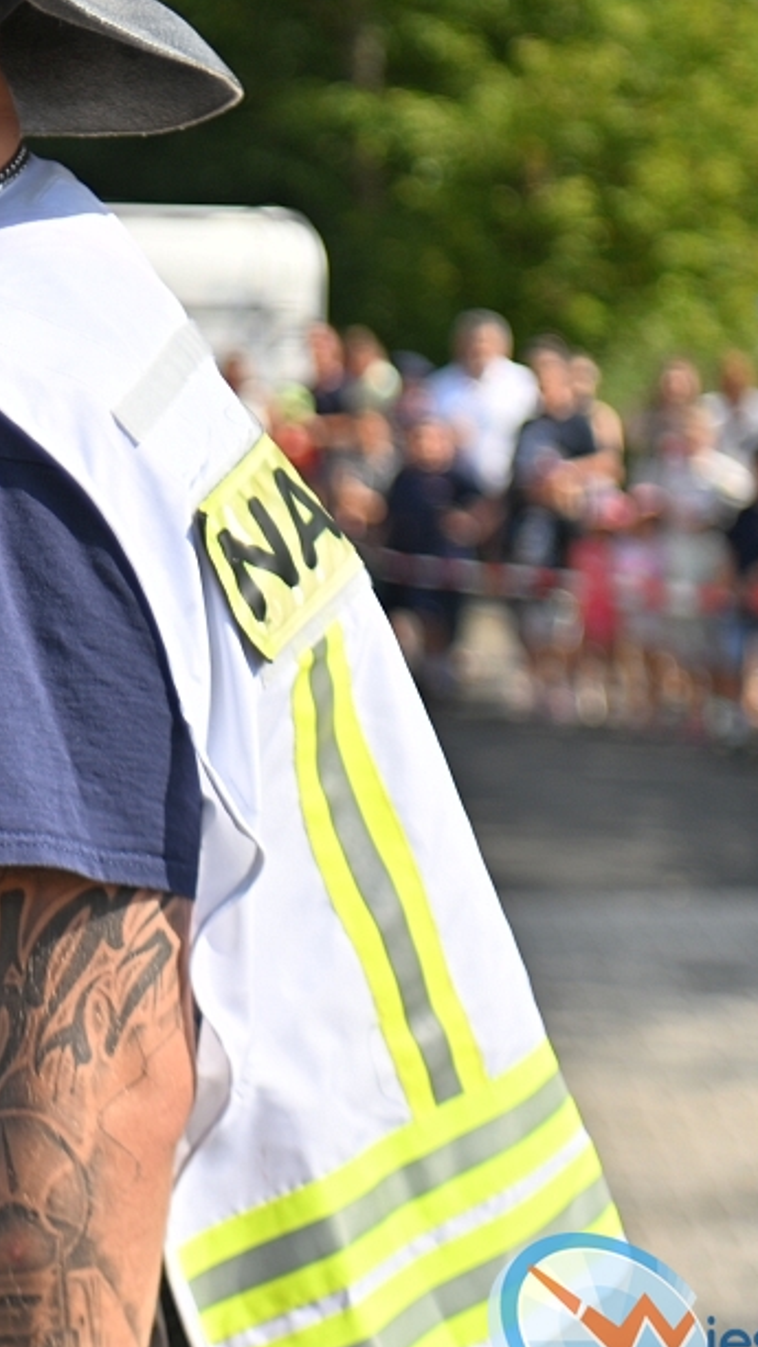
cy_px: 418
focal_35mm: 128
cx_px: -381
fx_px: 4572
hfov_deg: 9.2
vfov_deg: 16.7
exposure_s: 1/1250
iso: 64
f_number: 2.8
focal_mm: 50
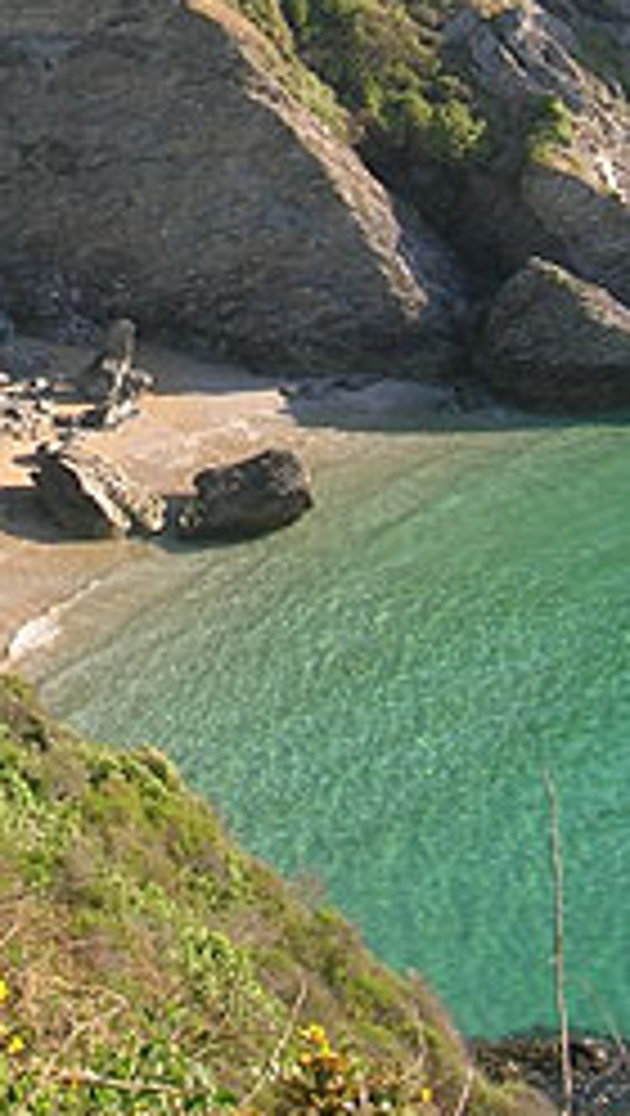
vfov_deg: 21.7
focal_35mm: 96
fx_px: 2843
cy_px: 115
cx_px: 72
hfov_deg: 12.6
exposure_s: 1/124
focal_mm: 7
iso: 50
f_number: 5.2
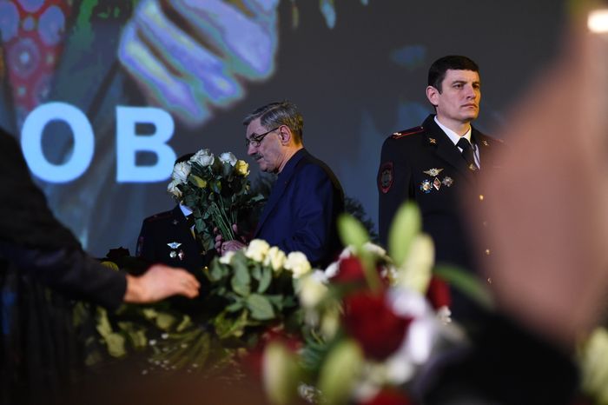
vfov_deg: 14.4
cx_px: 304
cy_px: 202
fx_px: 1604
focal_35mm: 95
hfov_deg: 21.5
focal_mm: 95
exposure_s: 1/500
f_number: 3.2
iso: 5000
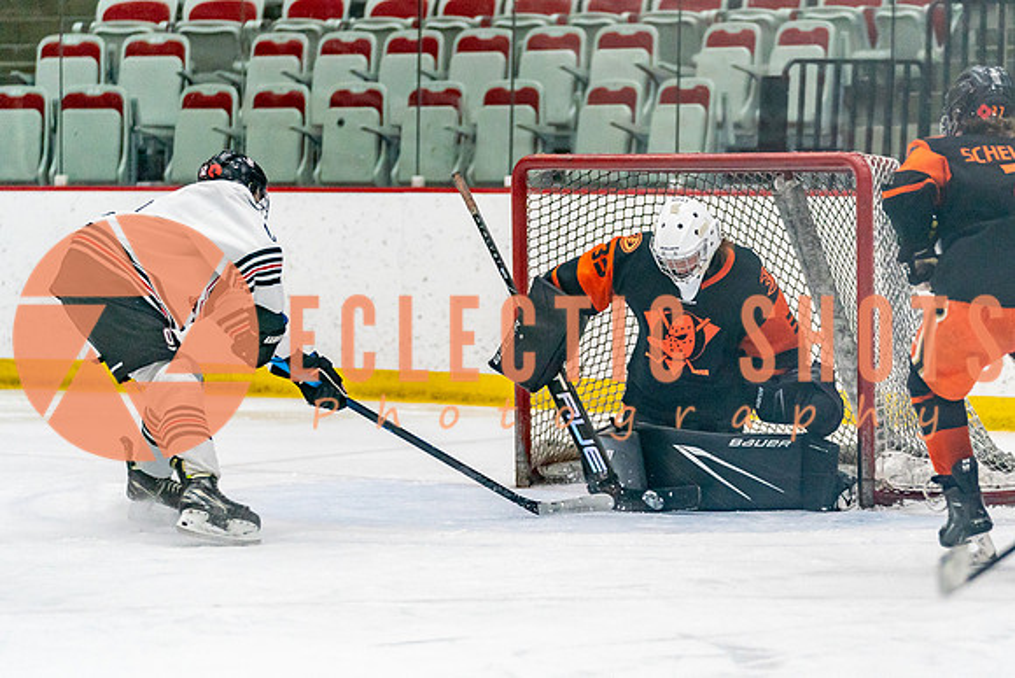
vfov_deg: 7.1
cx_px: 584
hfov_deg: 10.6
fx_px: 5452
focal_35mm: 193
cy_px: 374
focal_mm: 134
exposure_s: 1/1250
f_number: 2.8
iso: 3200
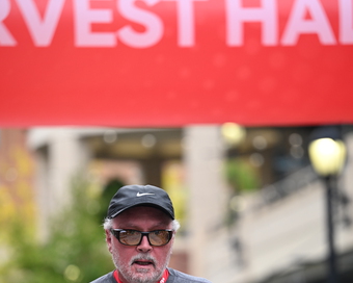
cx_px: 182
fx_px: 2142
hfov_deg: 9.4
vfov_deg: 7.5
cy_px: 268
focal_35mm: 205
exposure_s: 1/2500
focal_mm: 135
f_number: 2.8
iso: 640
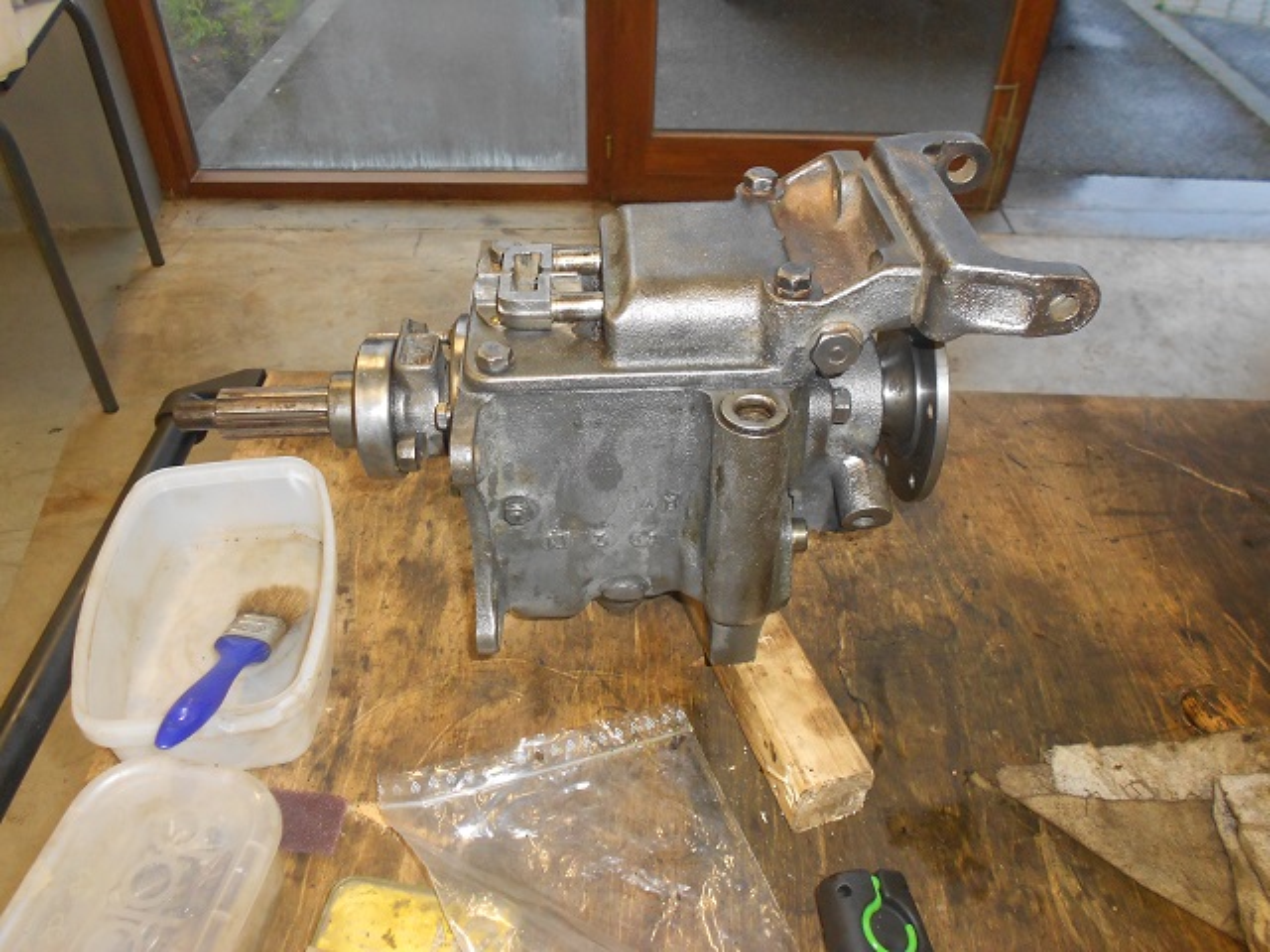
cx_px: 635
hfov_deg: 61.7
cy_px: 476
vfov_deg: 48.2
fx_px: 1064
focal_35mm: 29
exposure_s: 1/25
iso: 200
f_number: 3.4
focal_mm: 5.1
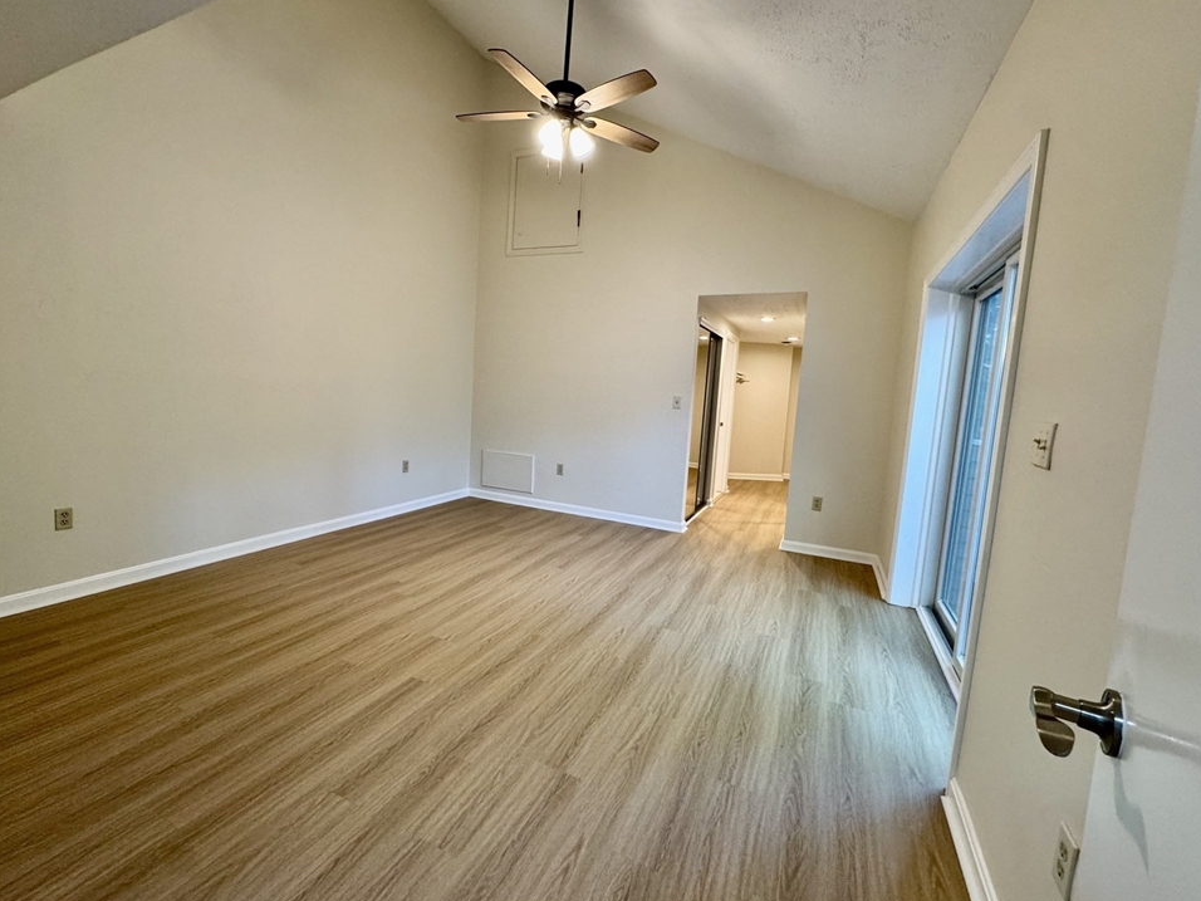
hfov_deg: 98.1
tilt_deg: -6.0
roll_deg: -3.3
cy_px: 442
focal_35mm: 15
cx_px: 580
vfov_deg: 81.7
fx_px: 520
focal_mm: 2.22
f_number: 2.2
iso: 250
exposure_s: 1/60
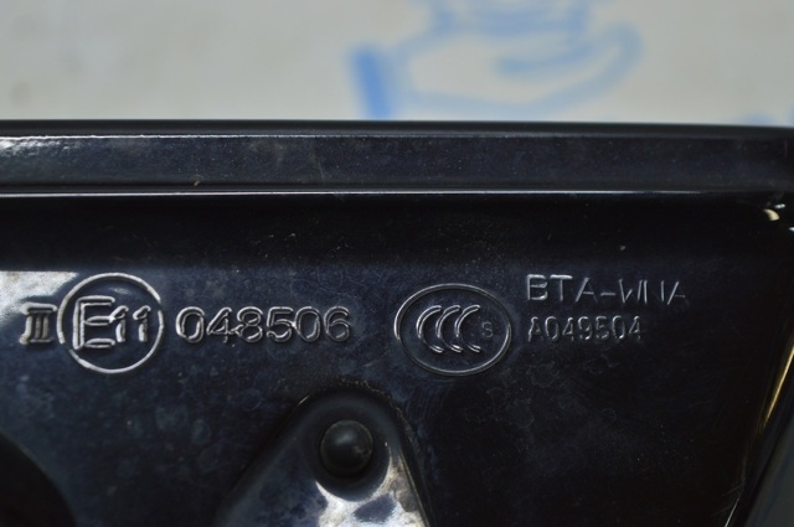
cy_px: 264
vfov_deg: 16.5
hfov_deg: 24.6
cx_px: 397
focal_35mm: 82
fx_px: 1817
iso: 400
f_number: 5.6
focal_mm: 55
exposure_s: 1/40
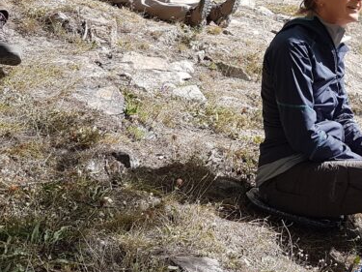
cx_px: 308
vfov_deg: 19.8
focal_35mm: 71
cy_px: -27
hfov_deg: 26.7
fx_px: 742
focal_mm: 4.2
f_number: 1.7
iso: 40
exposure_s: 1/1204
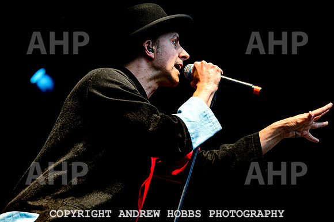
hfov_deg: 14.1
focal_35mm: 145
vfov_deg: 9.4
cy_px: 97
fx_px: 1347
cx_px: 146
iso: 1000
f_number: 4.5
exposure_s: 1/100
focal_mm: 120
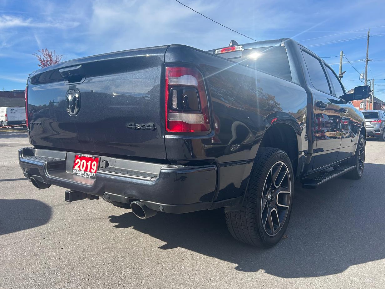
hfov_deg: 65.3
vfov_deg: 51.3
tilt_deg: -4.9
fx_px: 300
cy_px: 143
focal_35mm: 27
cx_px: 190
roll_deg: -0.1
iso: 50
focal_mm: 5.7
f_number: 1.5
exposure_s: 1/2252
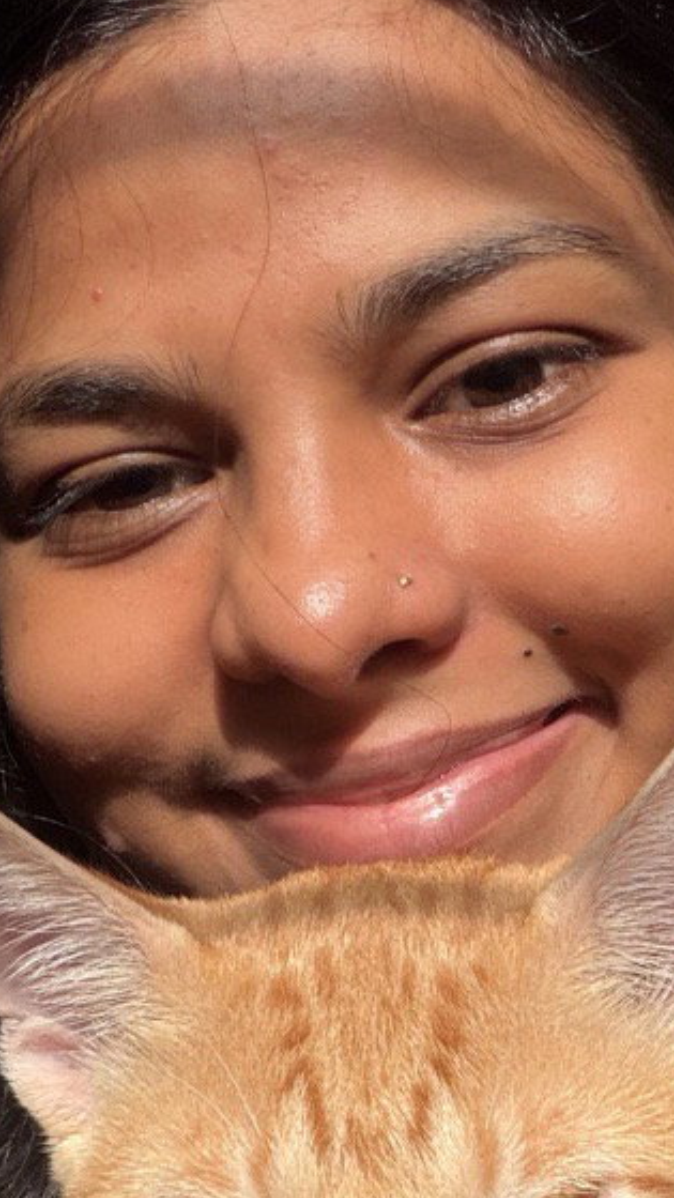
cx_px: 606
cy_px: 1147
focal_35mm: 70
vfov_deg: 28.6
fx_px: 2224
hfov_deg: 17.0
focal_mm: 2.71
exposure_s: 1/121
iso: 64
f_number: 1.9
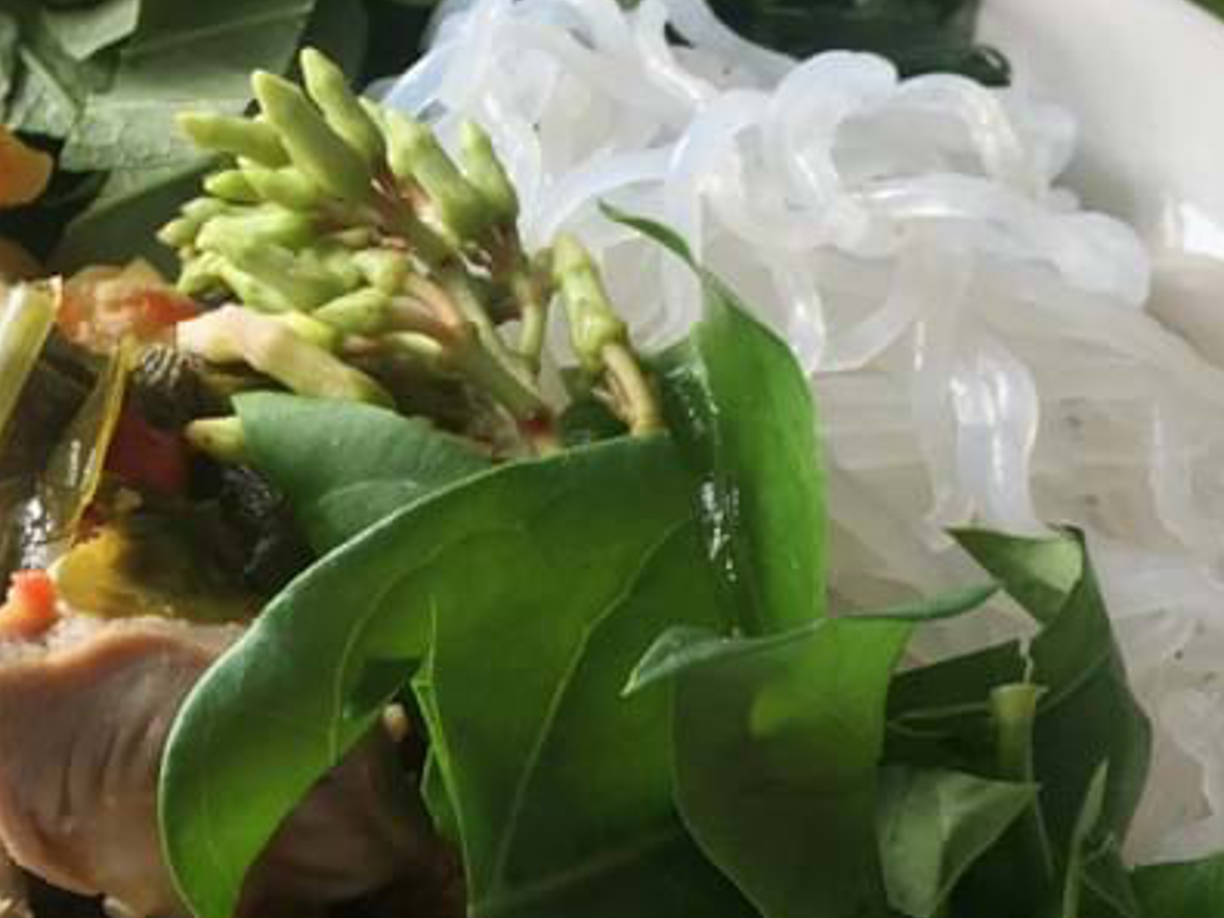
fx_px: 2652
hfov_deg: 25.5
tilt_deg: -50.6
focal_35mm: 75
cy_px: 915
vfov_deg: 19.1
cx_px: 244
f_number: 2.2
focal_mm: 4.15
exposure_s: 1/50
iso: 32
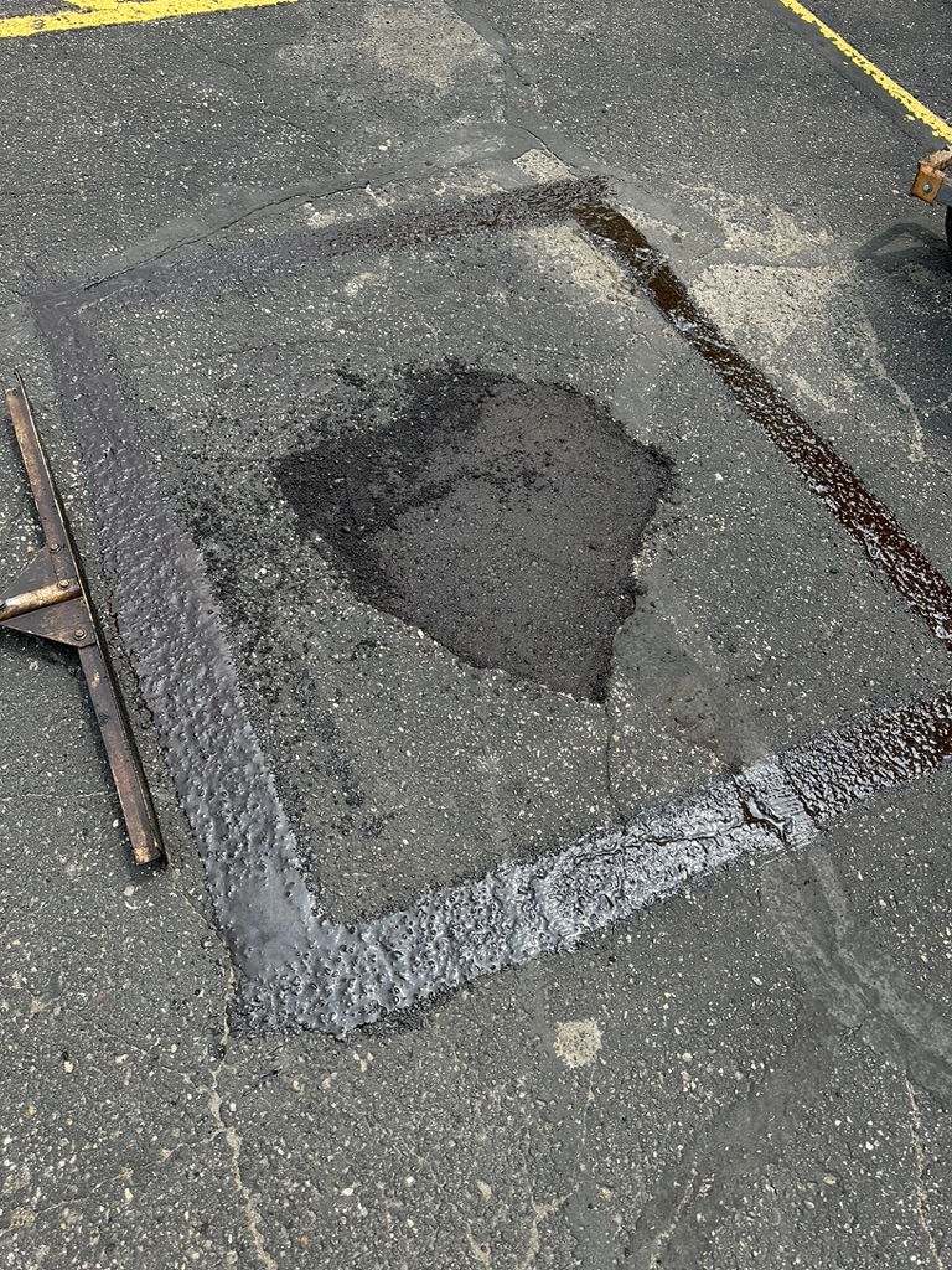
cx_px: 476
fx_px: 880
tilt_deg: -57.3
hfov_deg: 56.8
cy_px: 635
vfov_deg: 71.6
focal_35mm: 24
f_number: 1.78
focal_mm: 6.86
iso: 80
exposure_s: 1/2070
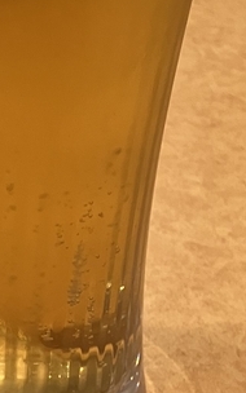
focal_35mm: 117
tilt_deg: -33.0
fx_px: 1255
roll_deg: -3.6
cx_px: 14
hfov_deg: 11.1
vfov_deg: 17.8
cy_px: 226
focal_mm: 3.99
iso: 125
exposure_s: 1/60
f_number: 1.8
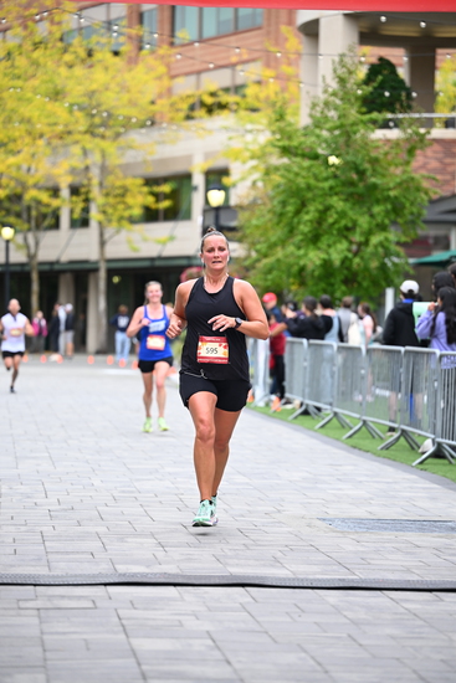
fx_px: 2183
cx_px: 228
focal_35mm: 115
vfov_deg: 17.8
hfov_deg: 11.9
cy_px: 342
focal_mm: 115
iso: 640
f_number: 2.8
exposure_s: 1/1600
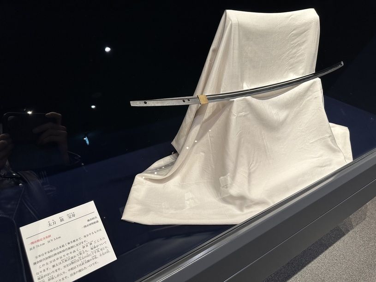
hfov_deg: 71.6
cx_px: 188
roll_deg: -4.1
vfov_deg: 56.8
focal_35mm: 24
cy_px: 141
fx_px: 261
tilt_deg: -31.5
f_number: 1.78
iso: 125
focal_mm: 6.86
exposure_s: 1/50
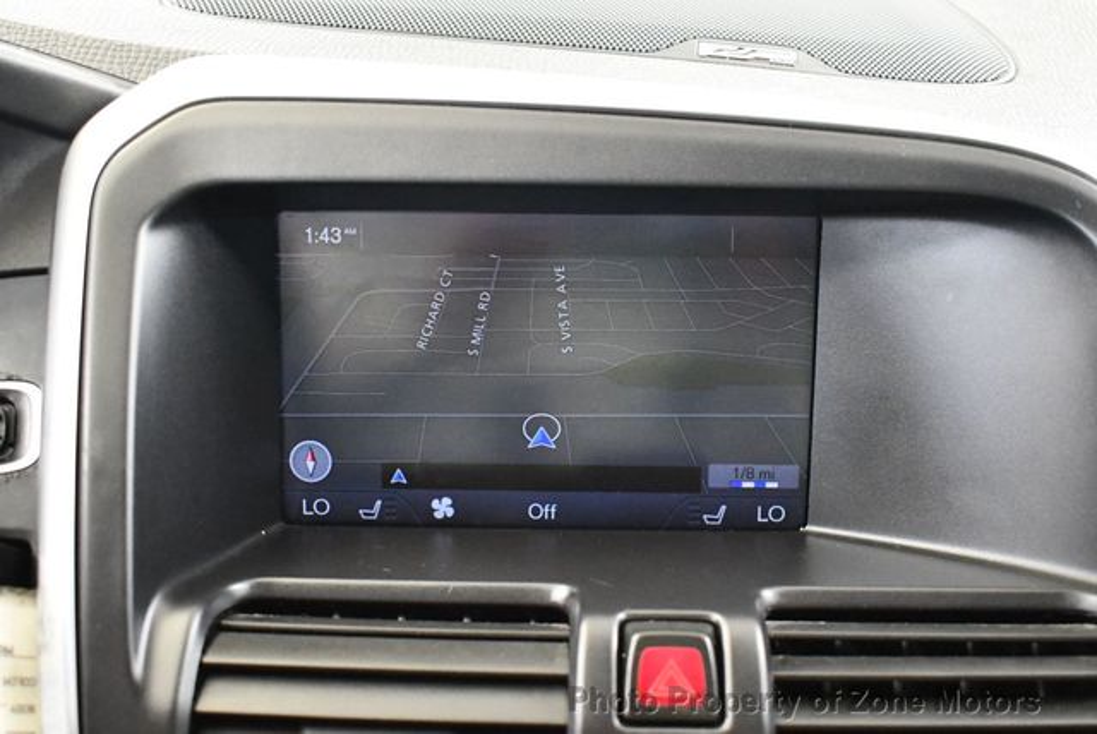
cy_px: 367
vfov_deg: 30.6
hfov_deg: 44.5
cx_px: 548
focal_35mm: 44
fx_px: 1342
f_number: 3.8
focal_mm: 22
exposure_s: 1/60
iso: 7200
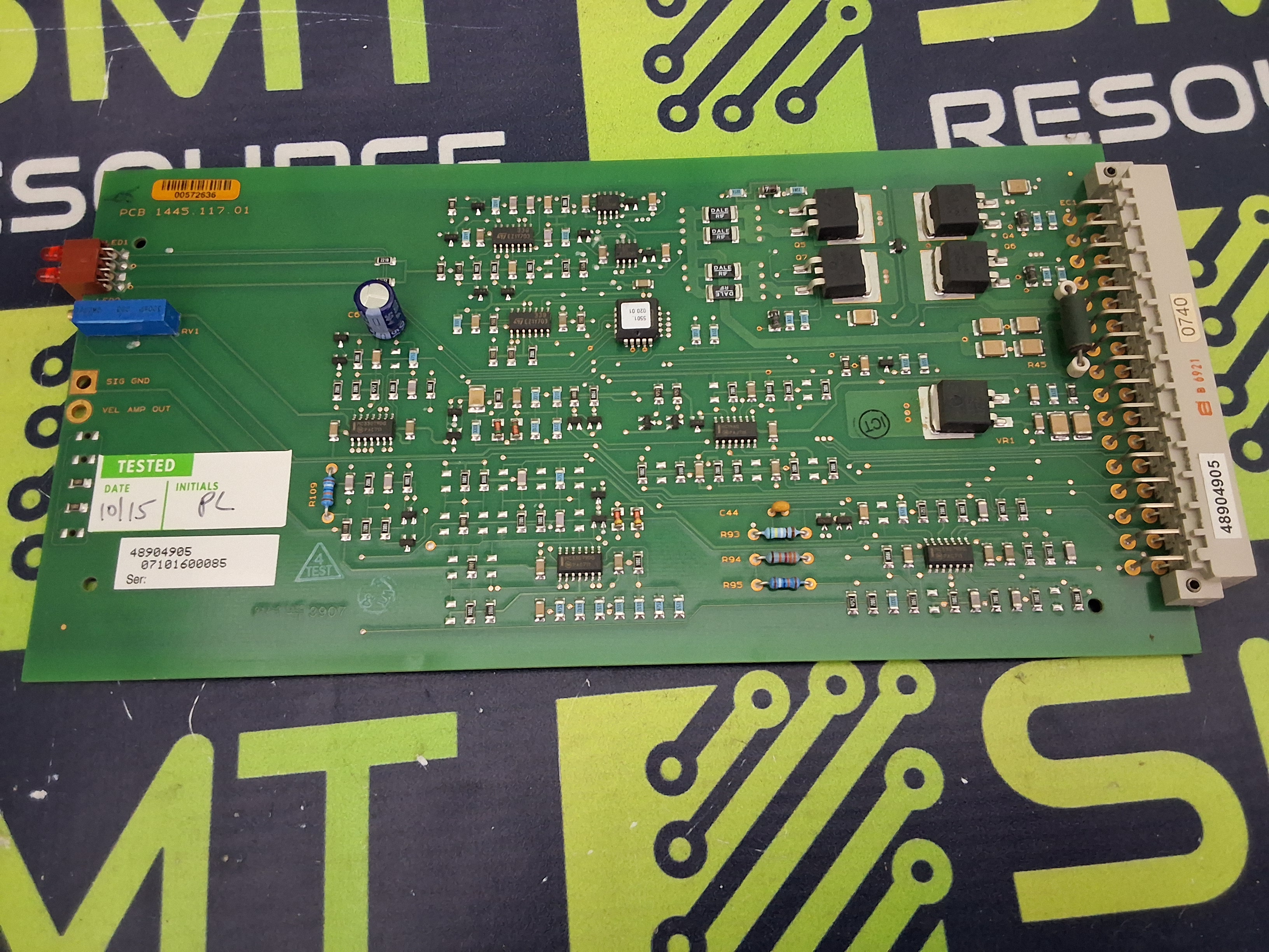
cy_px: 476
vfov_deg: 49.7
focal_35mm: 28
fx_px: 1026
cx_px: 634
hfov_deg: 63.4
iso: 320
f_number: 1.9
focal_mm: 2.91
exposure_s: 1/20
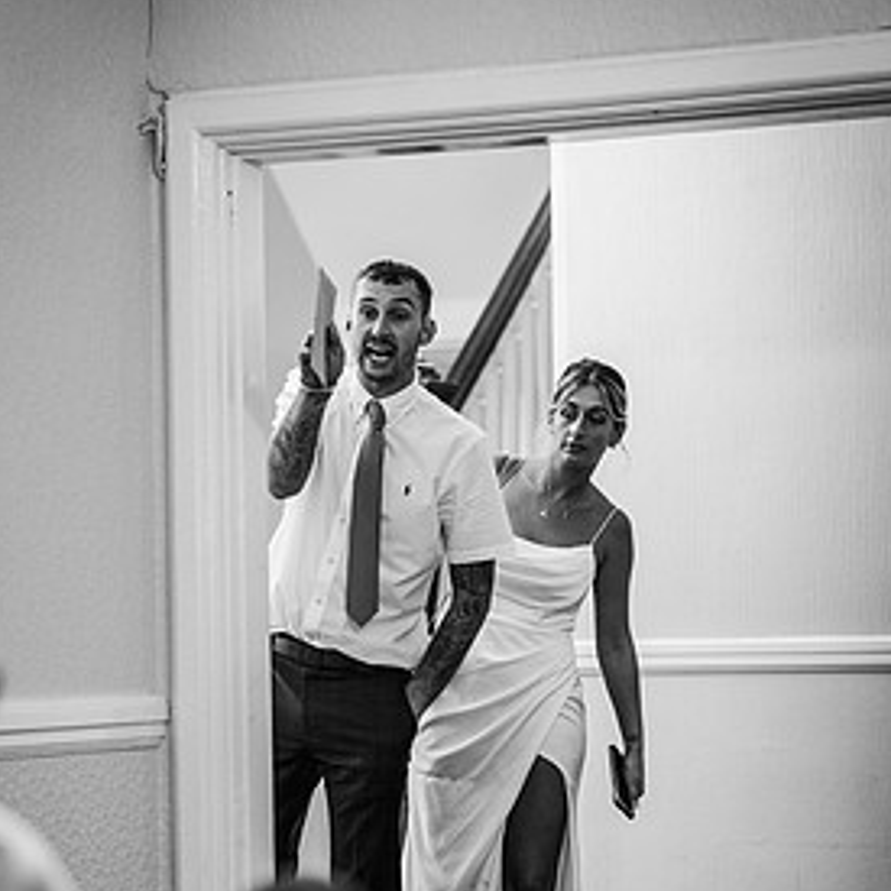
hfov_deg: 14.8
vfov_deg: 14.7
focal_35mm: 118
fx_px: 3436
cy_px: 599
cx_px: 416
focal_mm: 85
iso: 1000
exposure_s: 1/200
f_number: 1.8
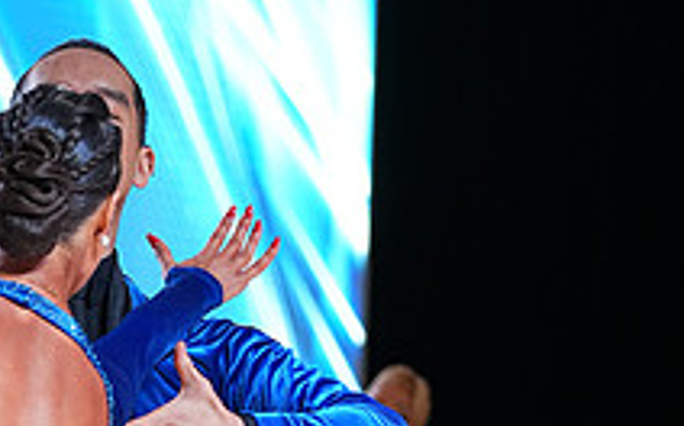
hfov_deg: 6.5
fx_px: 5977
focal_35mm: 321
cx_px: 131
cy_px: 681
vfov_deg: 4.1
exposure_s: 1/400
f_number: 4
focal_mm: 115
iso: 1600
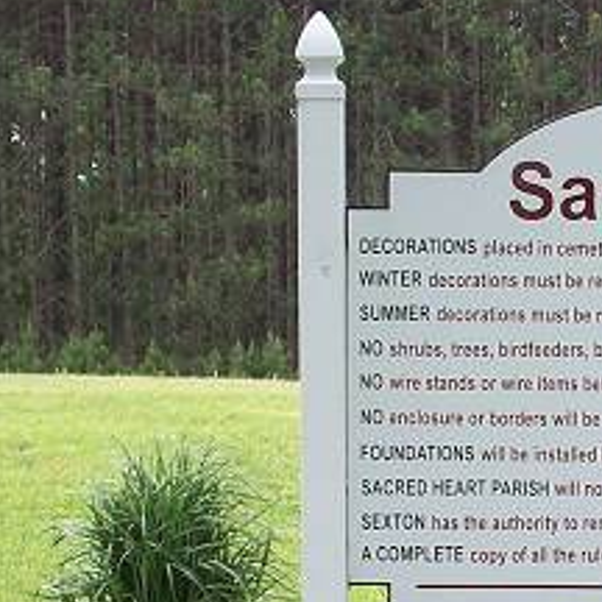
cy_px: 580
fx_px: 3483
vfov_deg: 9.8
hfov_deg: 9.6
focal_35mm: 177
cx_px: 867
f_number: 3.4
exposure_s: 1/307
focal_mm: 9
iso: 80
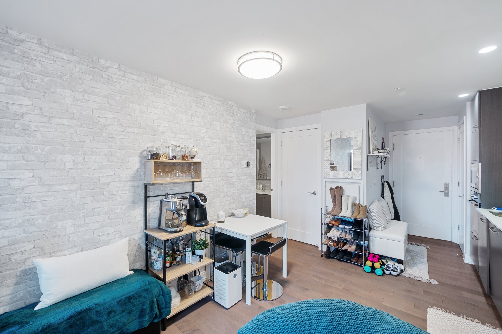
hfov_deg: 100.4
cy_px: 167
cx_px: 251
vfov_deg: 77.3
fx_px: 209
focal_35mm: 15
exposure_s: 2
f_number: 8
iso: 160
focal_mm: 15
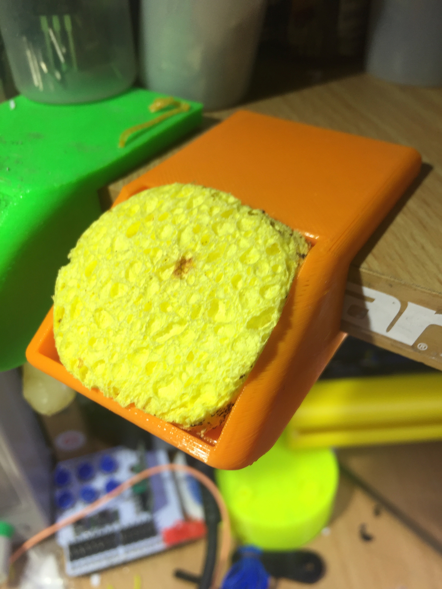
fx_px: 494
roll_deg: +2.7
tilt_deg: -37.9
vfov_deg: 61.7
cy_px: 294
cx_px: 221
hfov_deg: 48.2
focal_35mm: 29
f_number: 2.2
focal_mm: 4.15
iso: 32
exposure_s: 1/50
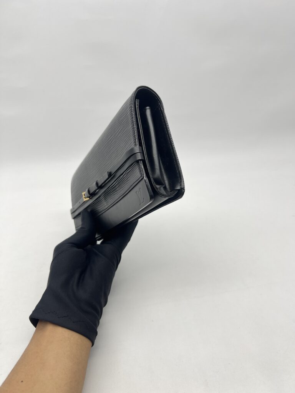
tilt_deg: -29.3
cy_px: 196
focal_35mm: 26
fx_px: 295
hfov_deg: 53.1
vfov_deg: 67.3
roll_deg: +0.5
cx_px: 148
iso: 32
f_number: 1.5
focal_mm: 5.7
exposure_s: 1/122
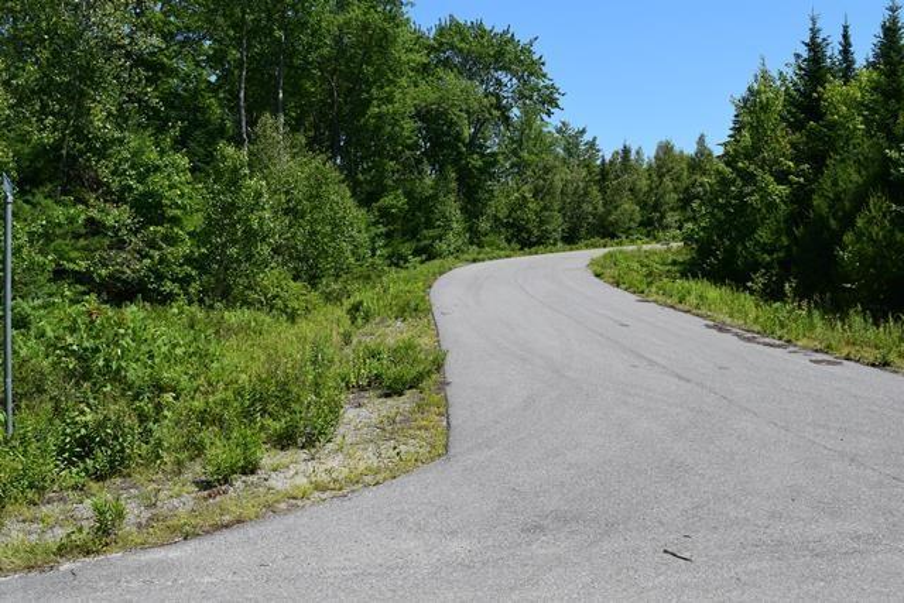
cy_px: 302
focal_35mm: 39
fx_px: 979
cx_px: 452
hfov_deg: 49.5
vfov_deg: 34.2
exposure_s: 1/500
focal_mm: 26
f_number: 11
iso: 400
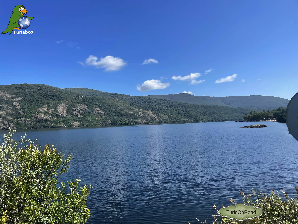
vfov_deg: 53.1
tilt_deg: +0.5
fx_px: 224
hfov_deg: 67.3
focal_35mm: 26
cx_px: 149
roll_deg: +0.7
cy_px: 112
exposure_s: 1/3125
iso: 32
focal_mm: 4.2
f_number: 1.6
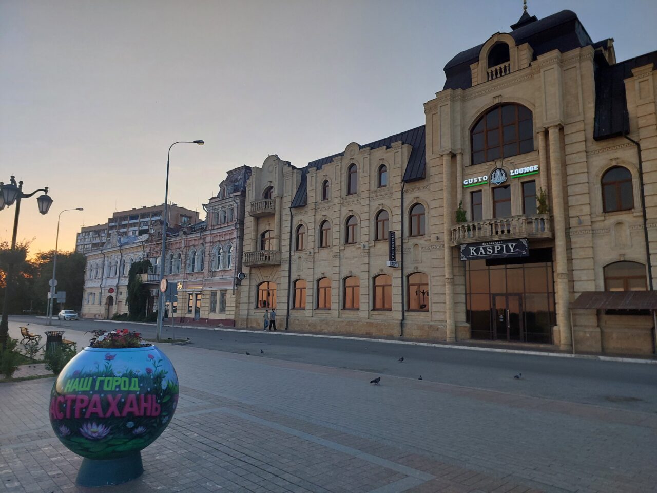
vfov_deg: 58.9
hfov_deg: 73.9
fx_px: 437
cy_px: 246
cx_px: 328
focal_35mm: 23
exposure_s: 1/143
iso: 25
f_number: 1.8
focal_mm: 5.06
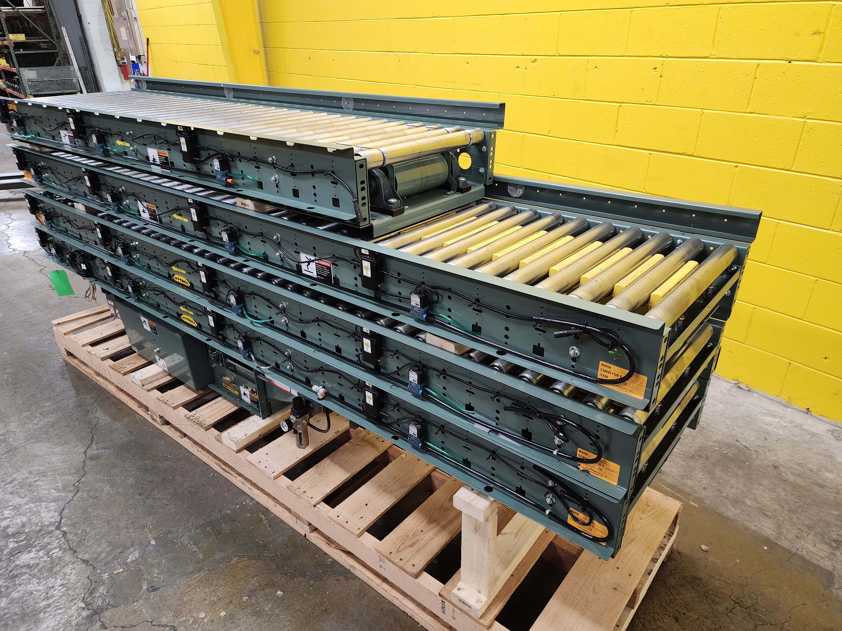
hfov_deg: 73.9
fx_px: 559
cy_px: 316
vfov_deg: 58.9
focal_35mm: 23
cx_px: 421
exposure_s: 1/120
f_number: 1.8
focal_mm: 6.4
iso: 800
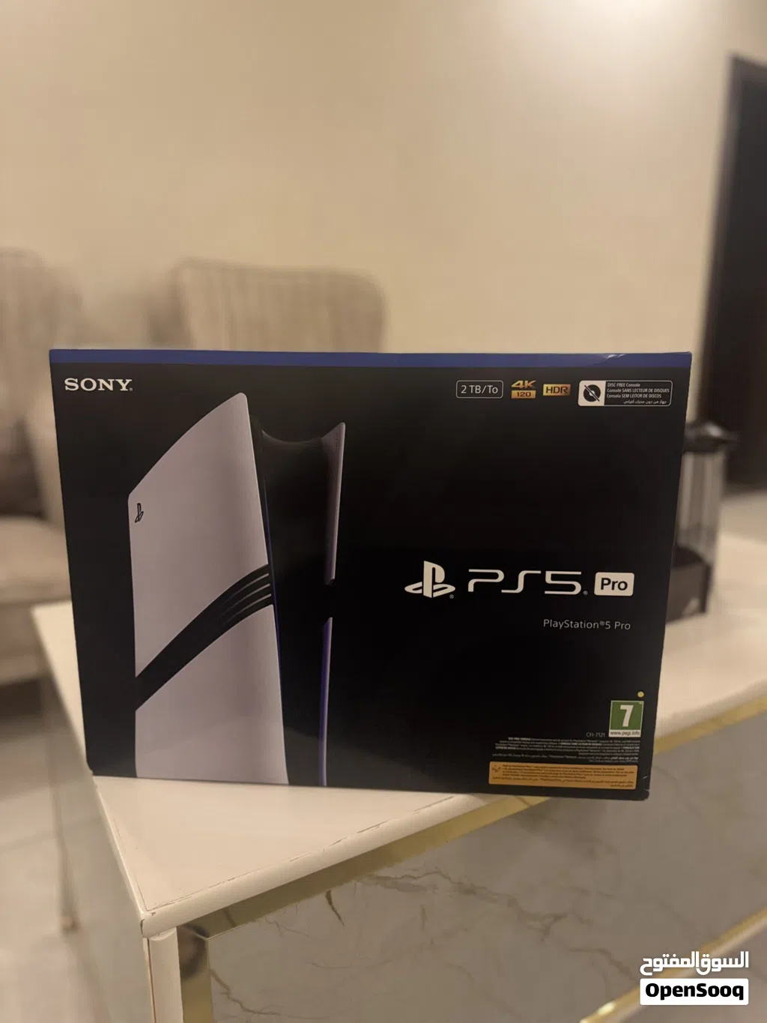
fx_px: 709
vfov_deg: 71.6
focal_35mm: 24
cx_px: 384
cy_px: 512
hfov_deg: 56.8
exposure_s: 1/37
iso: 1000
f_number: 1.78
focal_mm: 6.76
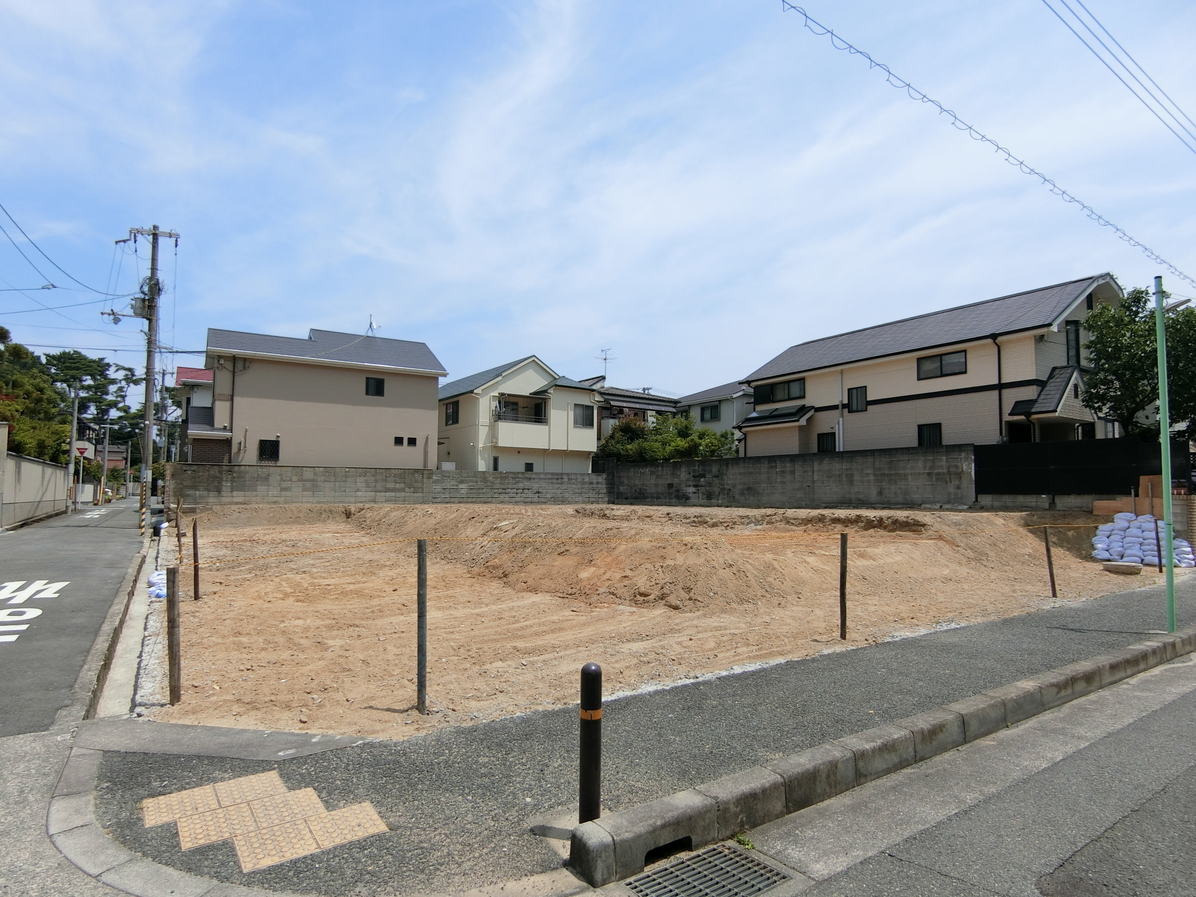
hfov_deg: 84.7
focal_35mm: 19
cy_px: 448
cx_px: 598
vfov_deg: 68.7
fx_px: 656
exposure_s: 1/400
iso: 80
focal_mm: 4.06
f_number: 6.9
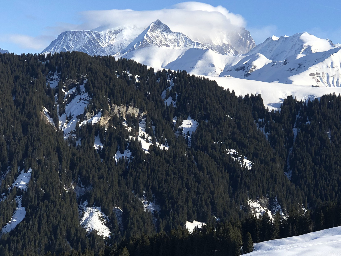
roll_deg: -2.8
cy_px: 98
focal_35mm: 94
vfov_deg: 15.7
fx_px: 926
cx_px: 237
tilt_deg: +2.0
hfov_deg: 20.8
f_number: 2.4
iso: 16
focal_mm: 6
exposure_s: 1/1245
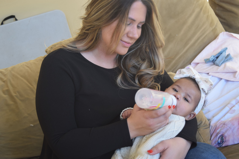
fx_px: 358
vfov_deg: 25.1
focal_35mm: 54
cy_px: 80
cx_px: 120
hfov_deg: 36.9
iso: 400
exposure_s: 1/60
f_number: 4.8
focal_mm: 36
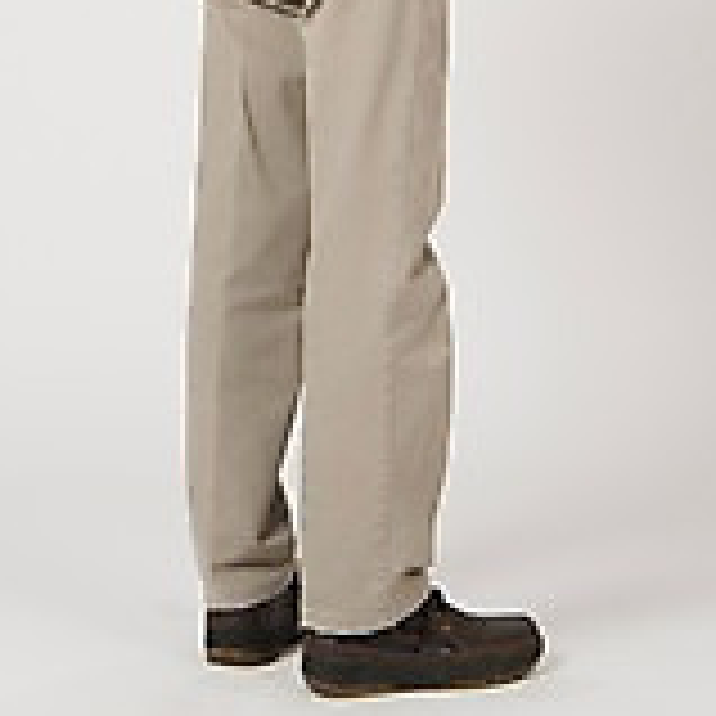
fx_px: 2504
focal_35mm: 107
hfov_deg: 16.3
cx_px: 403
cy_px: -126
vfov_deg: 15.7
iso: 100
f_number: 11
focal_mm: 50
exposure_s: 1/125
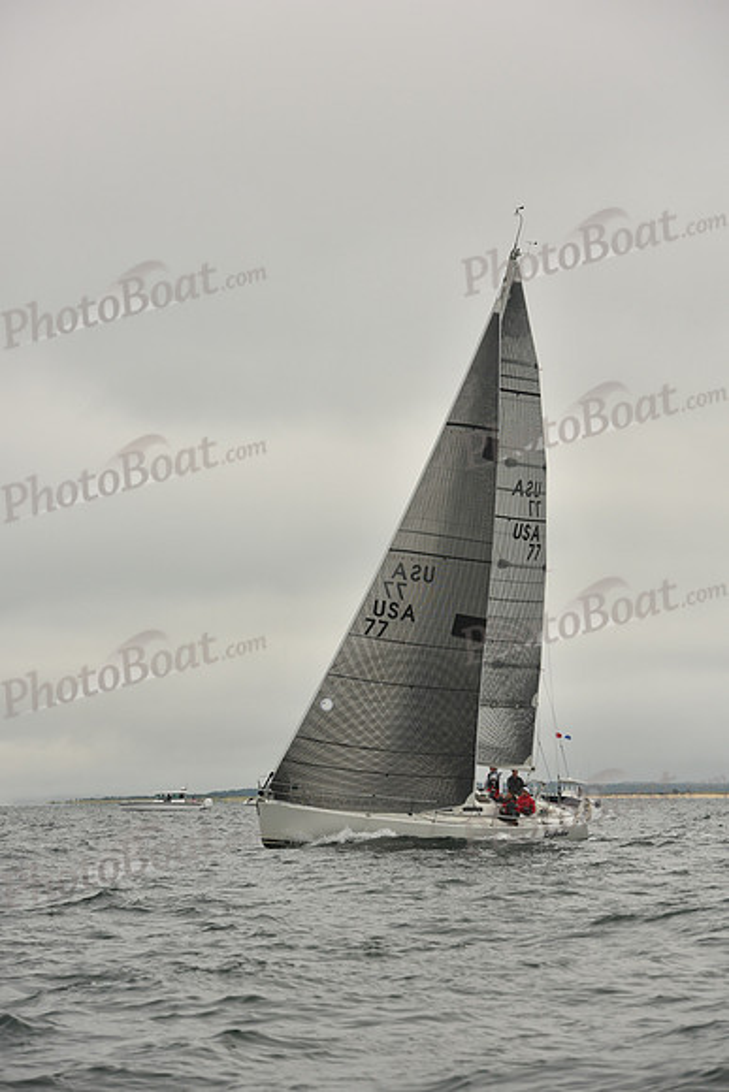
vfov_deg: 15.2
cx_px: 364
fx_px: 4098
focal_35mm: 135
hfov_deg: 10.2
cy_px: 546
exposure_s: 1/800
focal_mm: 135
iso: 320
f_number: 9
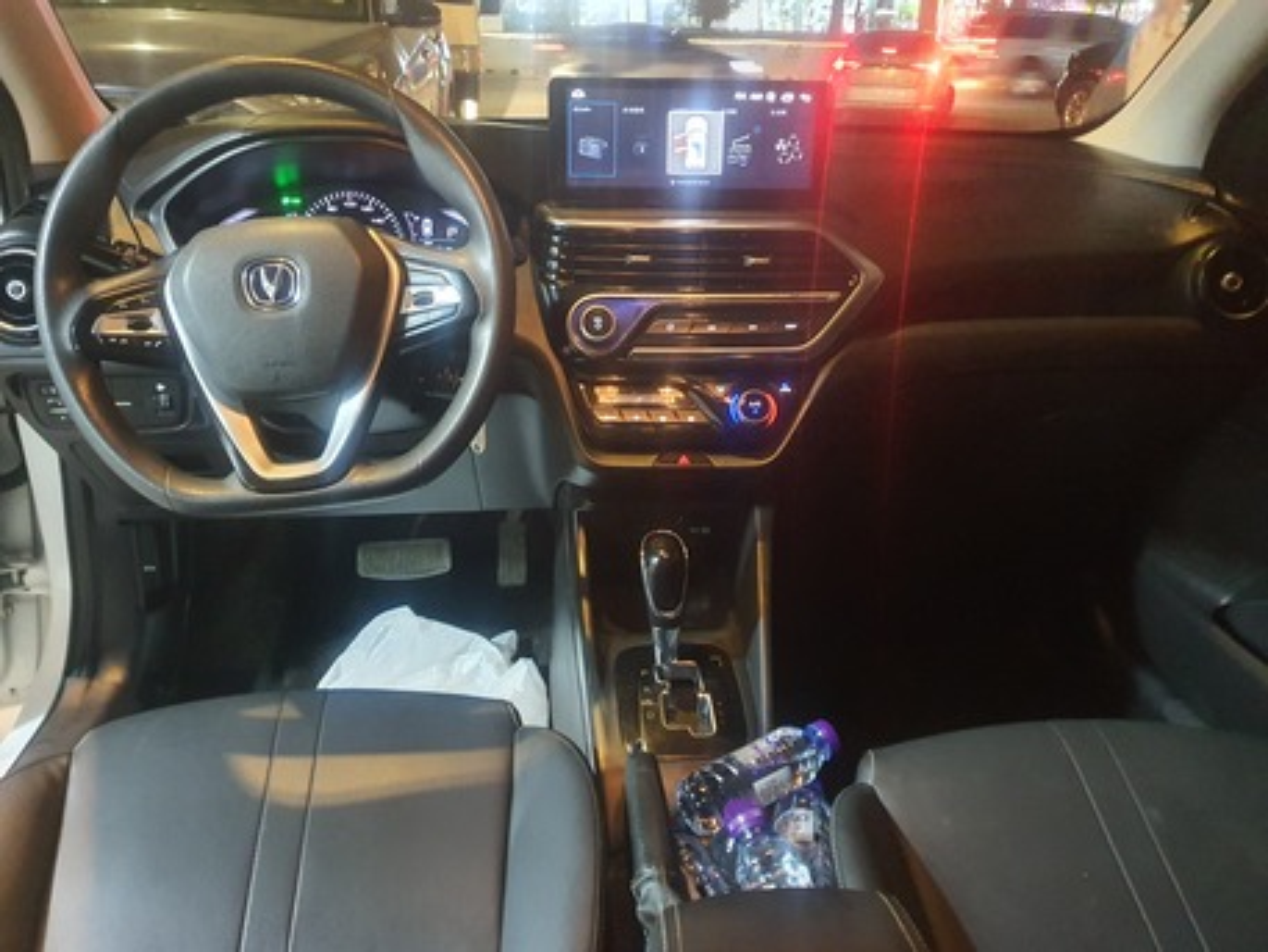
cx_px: 634
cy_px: 476
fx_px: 953
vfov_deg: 53.1
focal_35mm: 26
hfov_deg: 67.3
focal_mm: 4.3
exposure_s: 1/12
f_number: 1.5
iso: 640
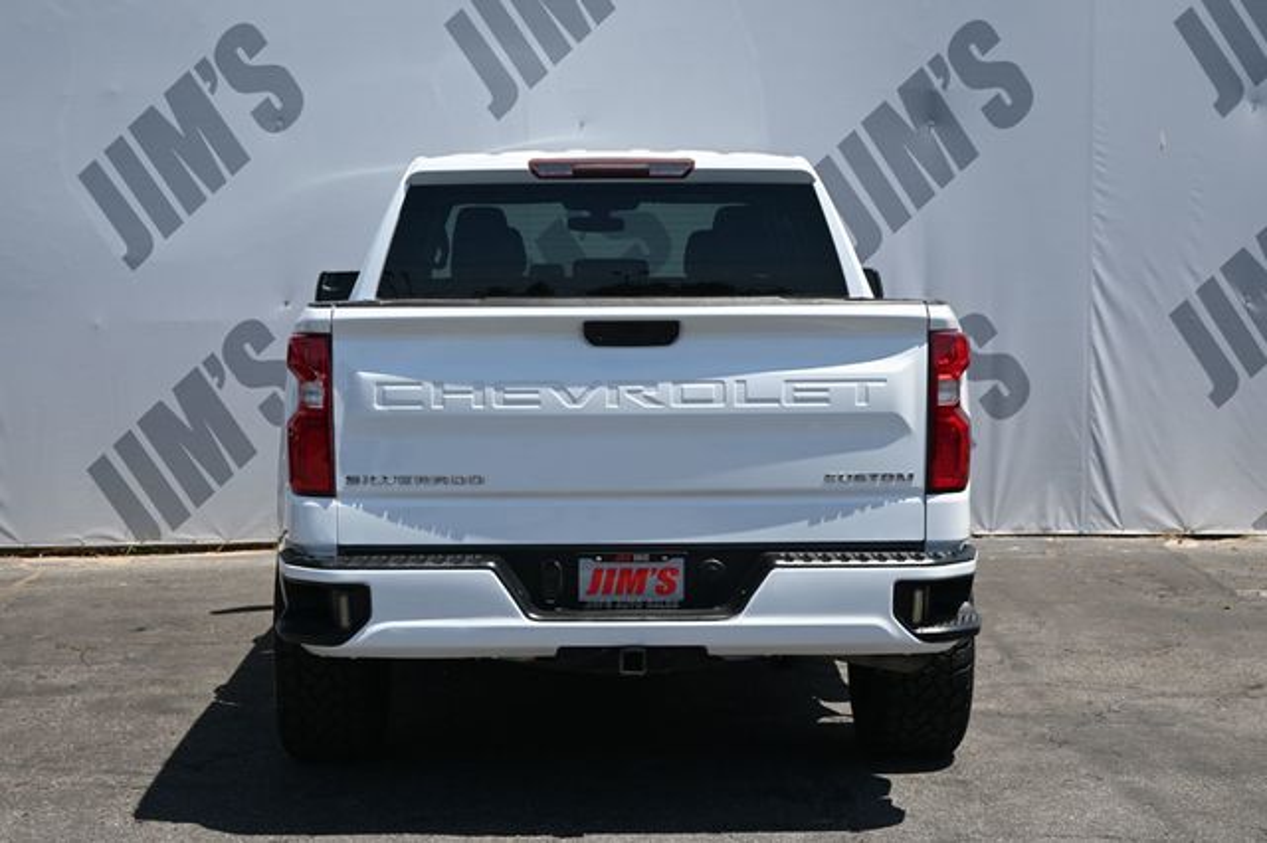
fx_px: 2163
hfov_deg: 32.6
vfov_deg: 22.1
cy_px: 422
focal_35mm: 62
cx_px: 634
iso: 100
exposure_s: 1/250
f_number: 5.6
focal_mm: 41
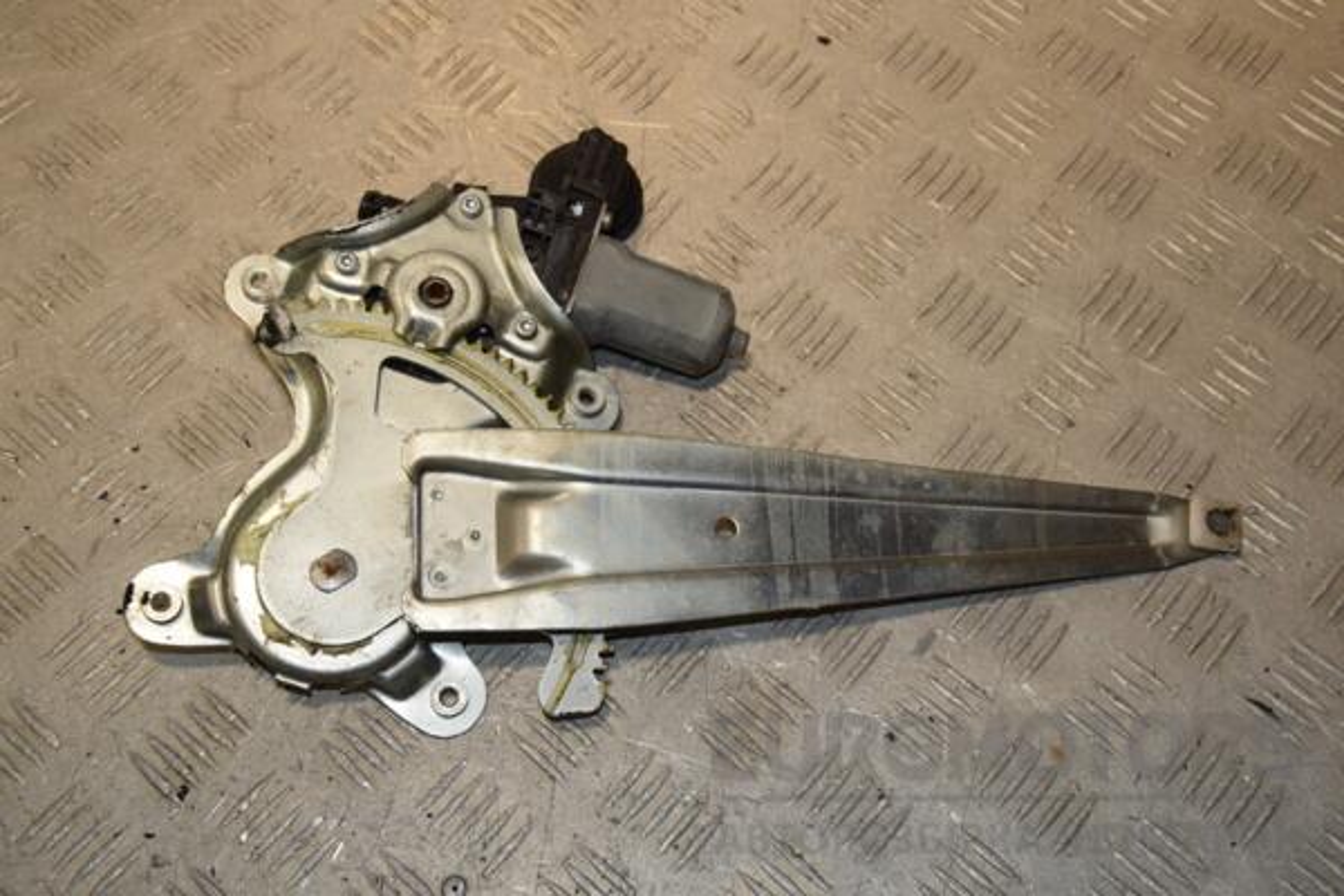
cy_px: 448
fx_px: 1792
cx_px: 672
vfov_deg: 28.1
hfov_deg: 41.1
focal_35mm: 48
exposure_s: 1/200
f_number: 10
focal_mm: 32
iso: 800
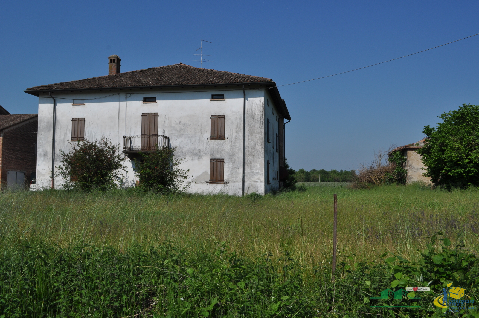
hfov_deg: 62.0
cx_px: 240
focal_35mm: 30
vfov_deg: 43.5
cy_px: 159
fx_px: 399
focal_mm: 20
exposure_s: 1/500
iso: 200
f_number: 11
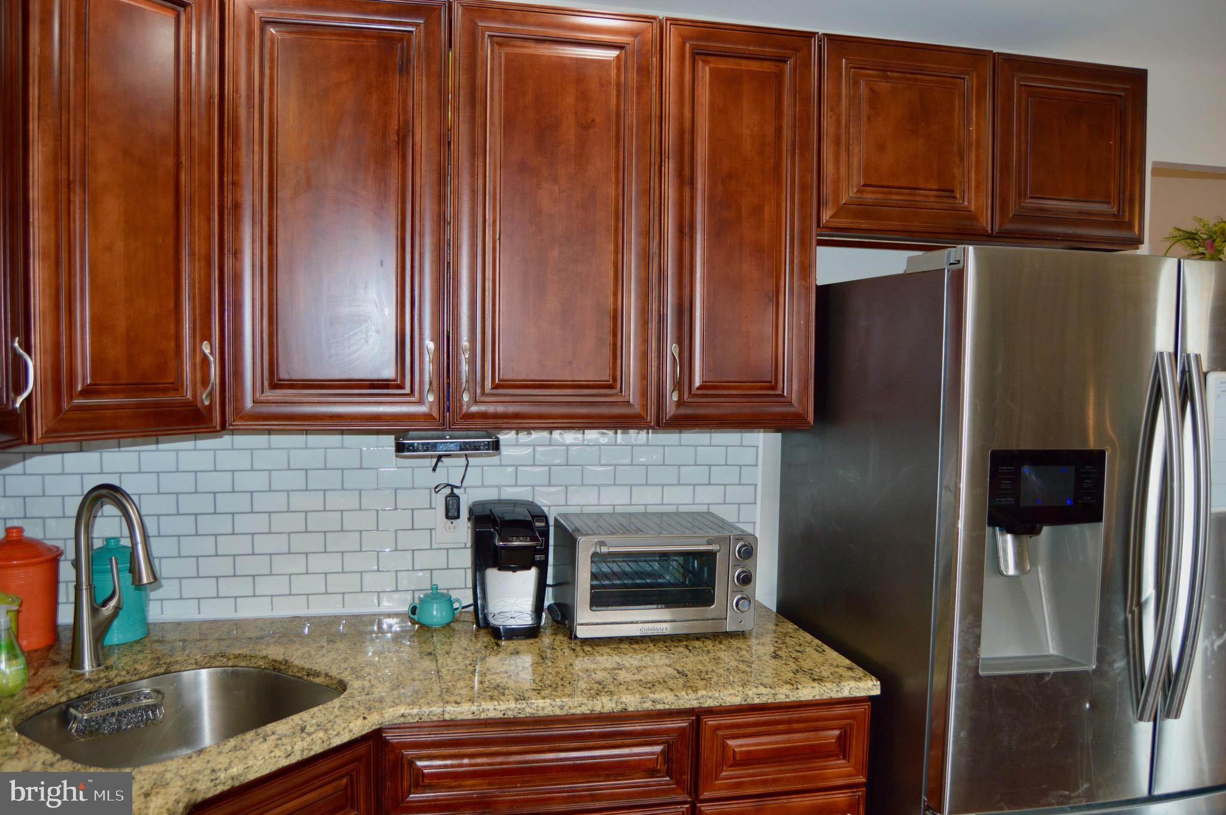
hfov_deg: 67.4
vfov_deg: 47.8
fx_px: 919
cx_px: 613
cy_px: 408
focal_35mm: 27
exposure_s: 1/60
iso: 400
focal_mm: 18
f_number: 3.5
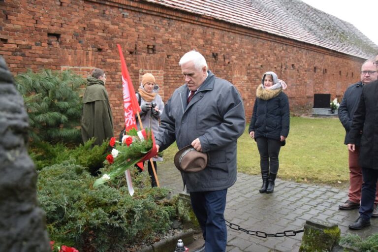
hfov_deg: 59.5
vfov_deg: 41.7
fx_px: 331
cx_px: 189
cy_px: 126
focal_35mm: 32
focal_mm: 21
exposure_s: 1/500
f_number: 3.8
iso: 1800
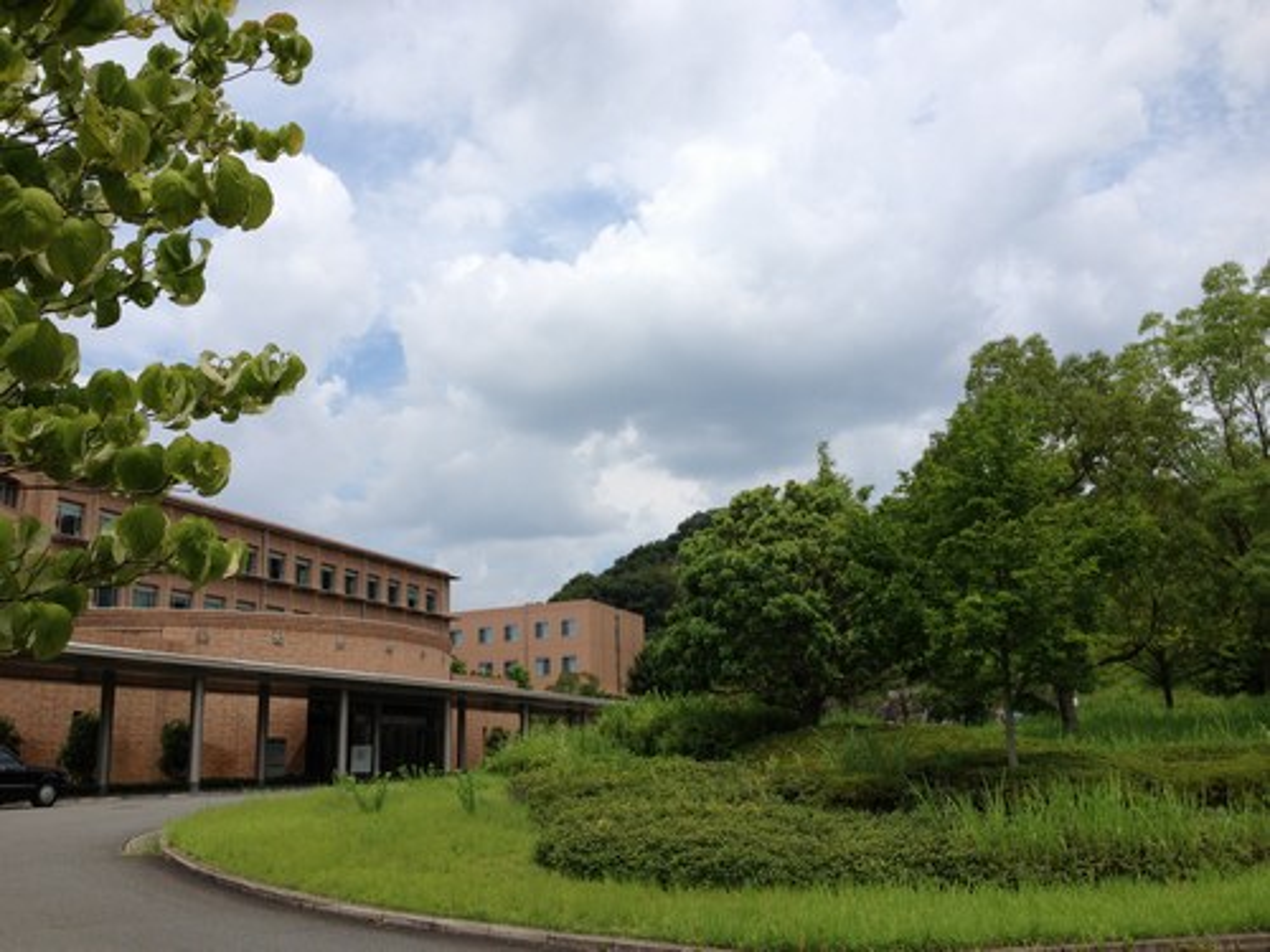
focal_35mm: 35
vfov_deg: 40.7
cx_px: 635
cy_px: 476
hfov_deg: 52.6
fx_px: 1284
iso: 50
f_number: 2.4
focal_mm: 4.28
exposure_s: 1/1972
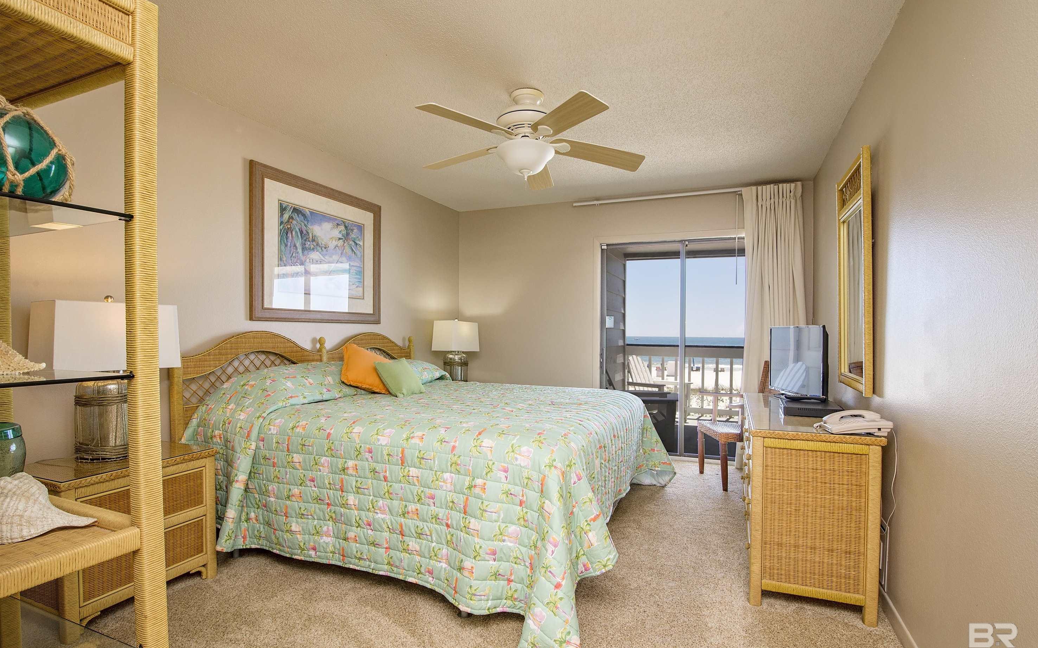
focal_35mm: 17
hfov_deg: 94.3
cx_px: 540
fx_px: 481
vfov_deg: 68.0
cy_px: 337
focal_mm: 16
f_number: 10
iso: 500
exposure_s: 1/25
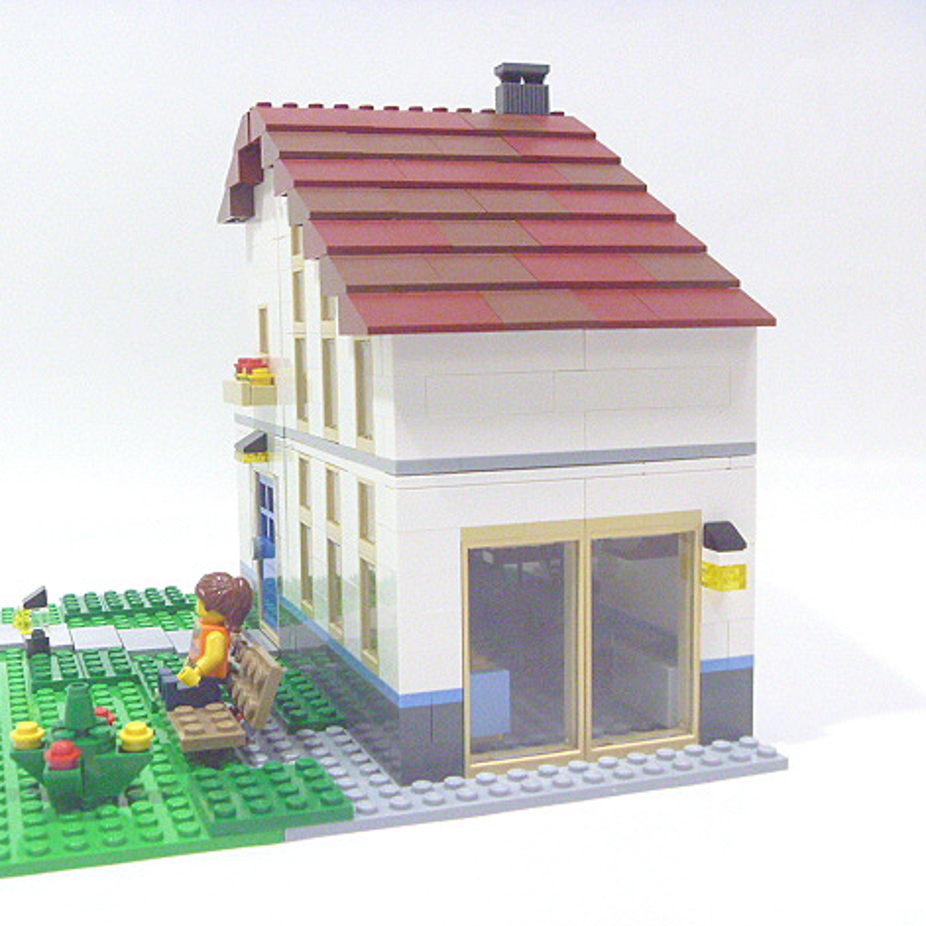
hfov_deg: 39.8
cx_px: 364
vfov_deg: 40.0
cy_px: 468
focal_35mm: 42
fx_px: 1271
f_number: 3.5
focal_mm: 6.3
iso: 800
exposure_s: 1/50
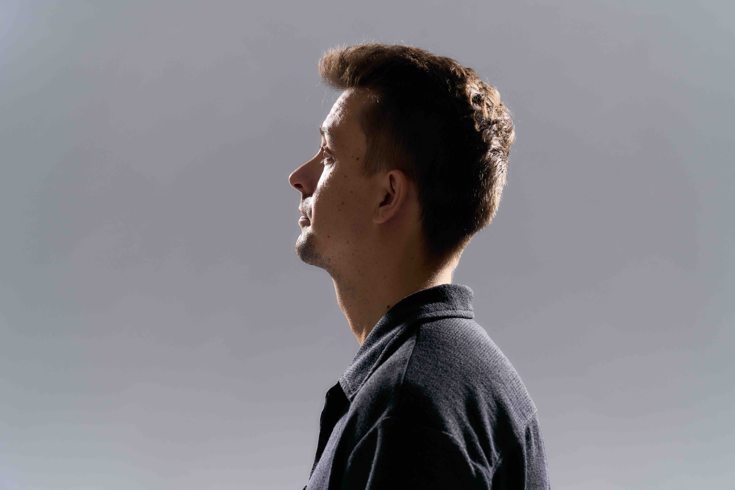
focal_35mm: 70
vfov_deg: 19.5
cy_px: 245
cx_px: 368
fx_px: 1429
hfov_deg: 28.8
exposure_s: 1/250
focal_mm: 70
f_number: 6.3
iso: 500
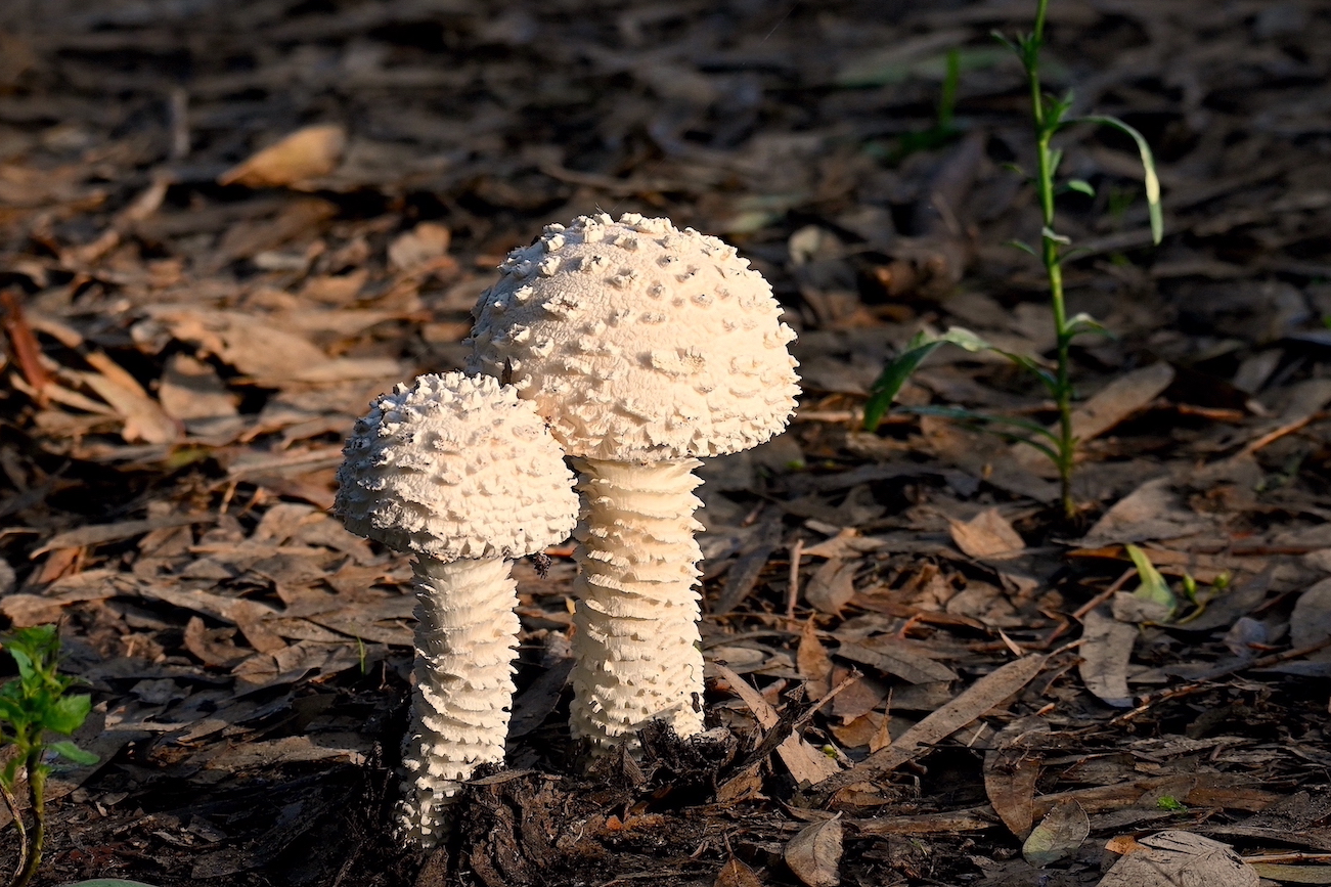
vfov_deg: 4.3
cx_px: 556
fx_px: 11706
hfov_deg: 6.5
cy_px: 538
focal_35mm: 317
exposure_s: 1/250
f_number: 8
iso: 360
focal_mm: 155
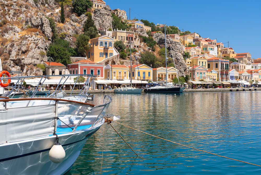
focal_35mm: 50
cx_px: 130
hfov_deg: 39.6
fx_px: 363
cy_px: 88
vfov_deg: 27.0
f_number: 8
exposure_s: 1/400
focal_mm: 50
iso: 100
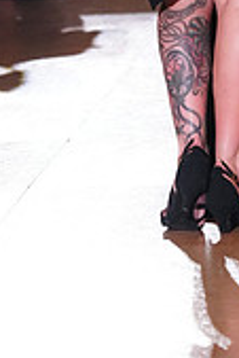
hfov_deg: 3.8
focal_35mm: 361
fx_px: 3587
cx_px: 251
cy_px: -248
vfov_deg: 5.6
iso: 5000
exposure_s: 1/320
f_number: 4
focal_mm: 105
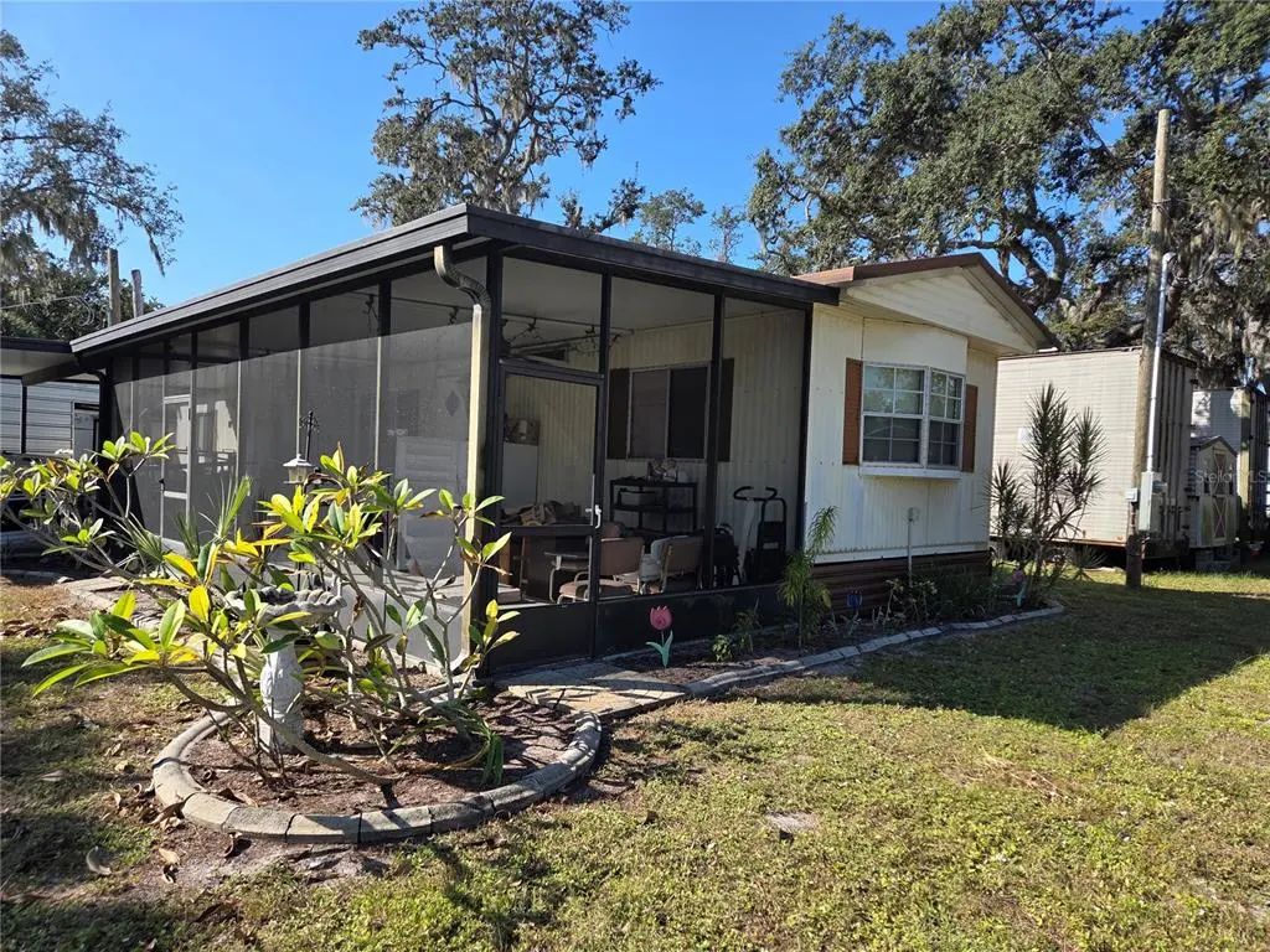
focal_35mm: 23
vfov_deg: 58.9
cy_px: 476
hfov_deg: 73.9
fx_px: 844
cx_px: 635
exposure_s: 1/2715
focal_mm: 5.4
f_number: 1.8
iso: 80
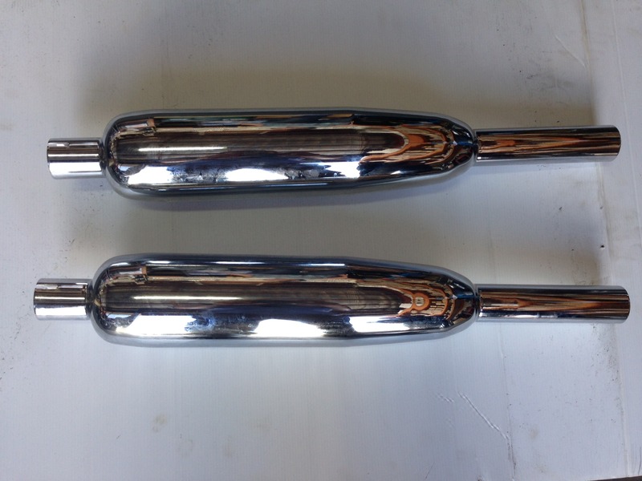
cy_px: 240
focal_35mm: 33
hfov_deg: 55.4
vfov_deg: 42.9
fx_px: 612
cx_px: 321
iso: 64
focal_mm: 4.12
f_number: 2.4
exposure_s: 1/60
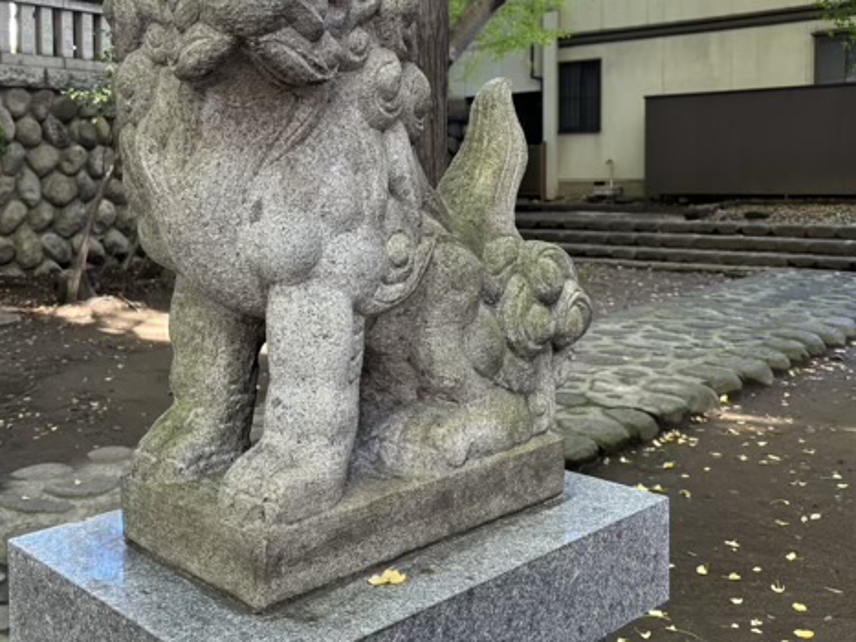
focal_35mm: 39
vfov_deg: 36.4
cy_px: 216
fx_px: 964
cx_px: 297
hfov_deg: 47.2
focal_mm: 5.96
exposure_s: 1/121
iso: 125
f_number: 1.6
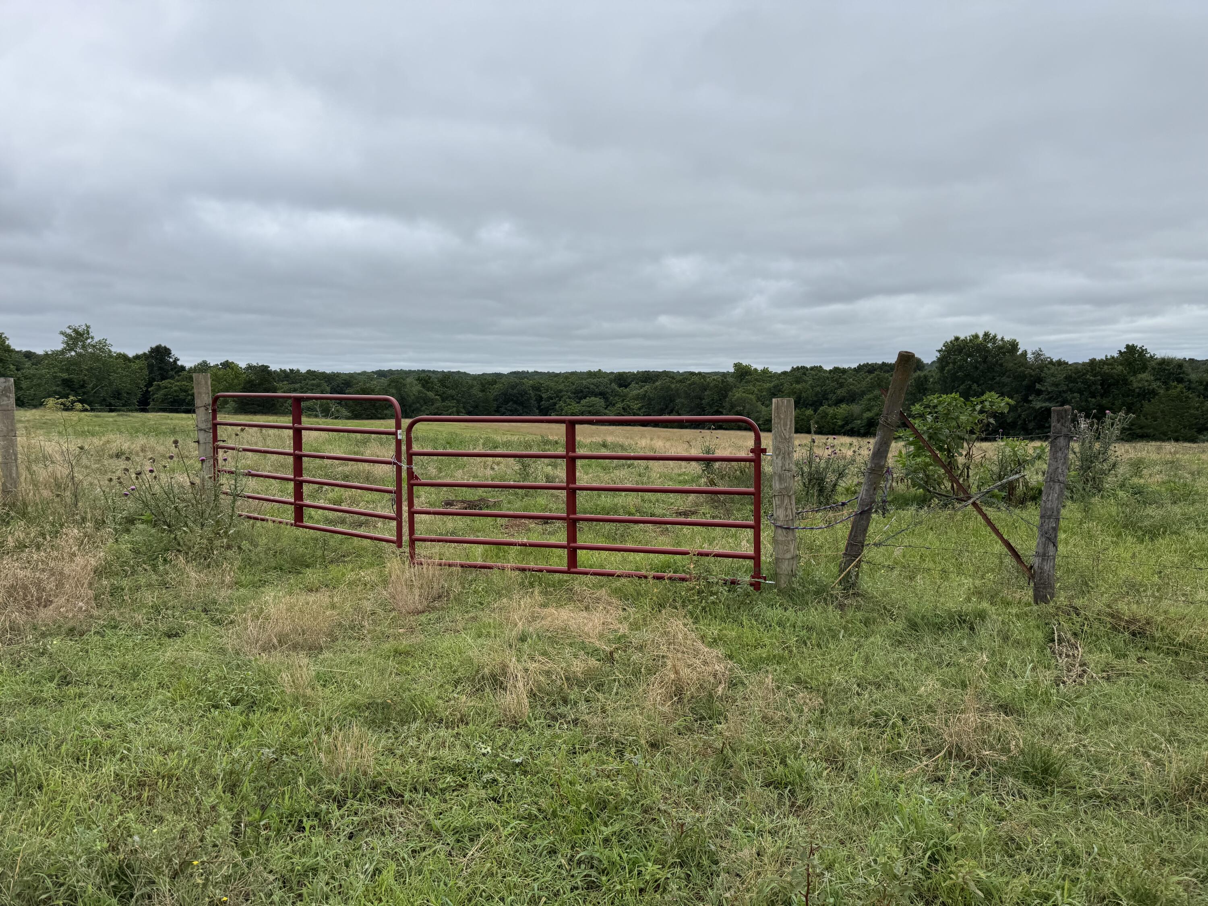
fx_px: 838
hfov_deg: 71.6
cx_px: 604
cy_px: 453
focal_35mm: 24
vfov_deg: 56.8
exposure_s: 1/2959
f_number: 1.78
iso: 80
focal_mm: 6.76
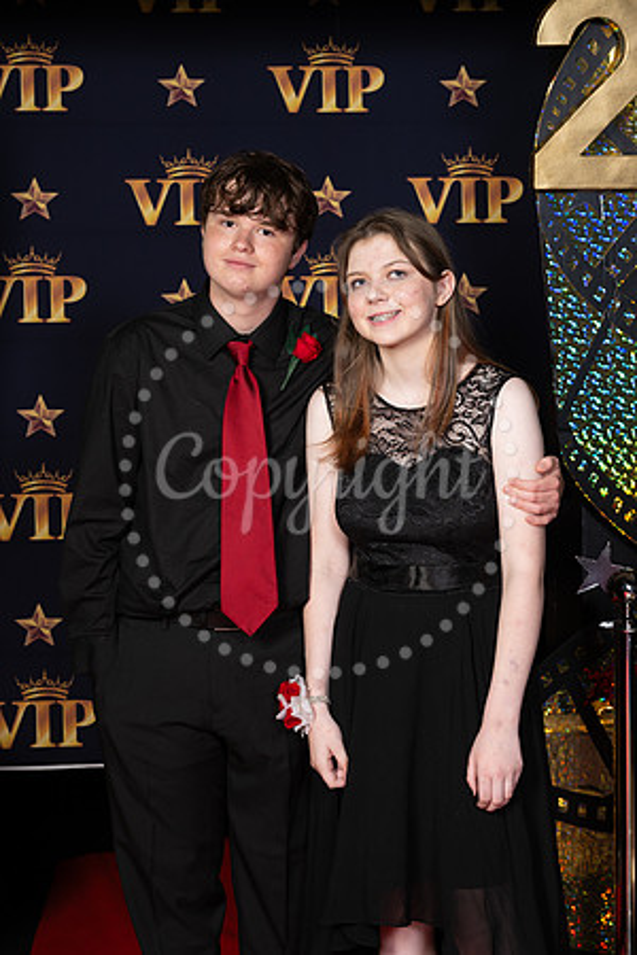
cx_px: 318
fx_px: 2044
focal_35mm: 77
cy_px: 478
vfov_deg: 26.3
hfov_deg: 17.7
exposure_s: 1/100
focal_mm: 77
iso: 320
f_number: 8
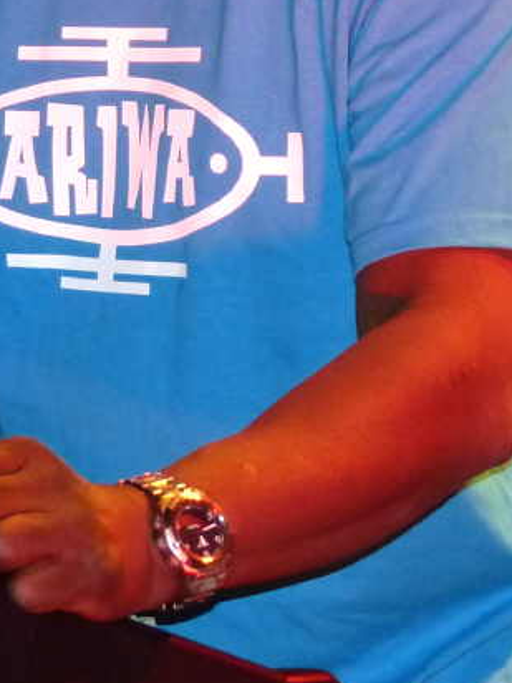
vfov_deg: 9.1
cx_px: 103
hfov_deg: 6.9
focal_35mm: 216
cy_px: 51
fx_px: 4260
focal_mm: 16
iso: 400
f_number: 2.8
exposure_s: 1/60
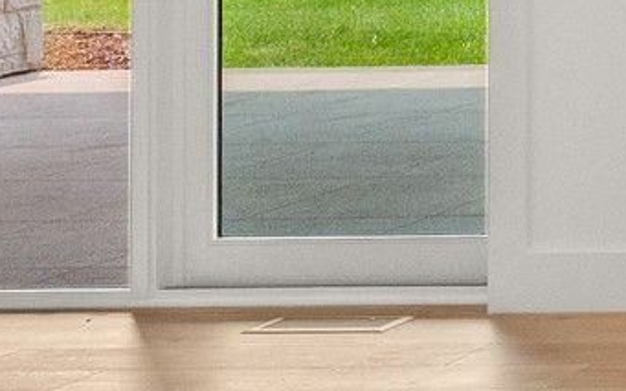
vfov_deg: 9.1
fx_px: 2337
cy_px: -307
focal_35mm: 137
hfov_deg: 9.5
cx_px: 2146
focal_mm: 17
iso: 640
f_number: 7.1
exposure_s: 1/80
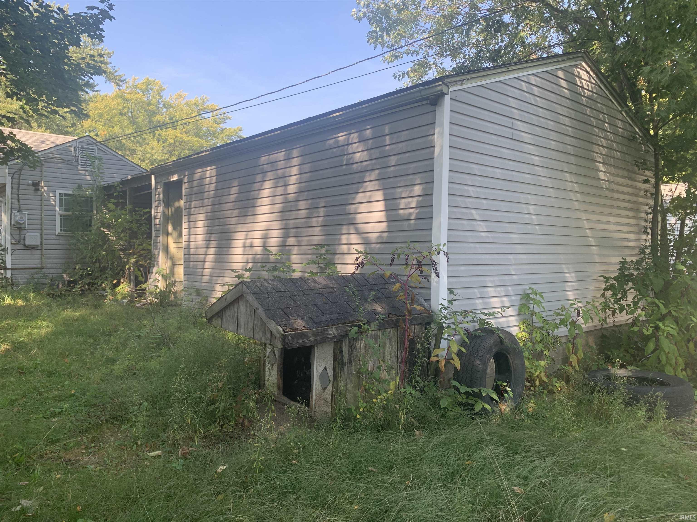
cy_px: 261
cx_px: 348
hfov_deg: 67.3
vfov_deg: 53.1
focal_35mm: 26
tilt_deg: +1.4
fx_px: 524
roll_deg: -0.6
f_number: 1.8
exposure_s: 1/283
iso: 25
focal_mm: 4.25
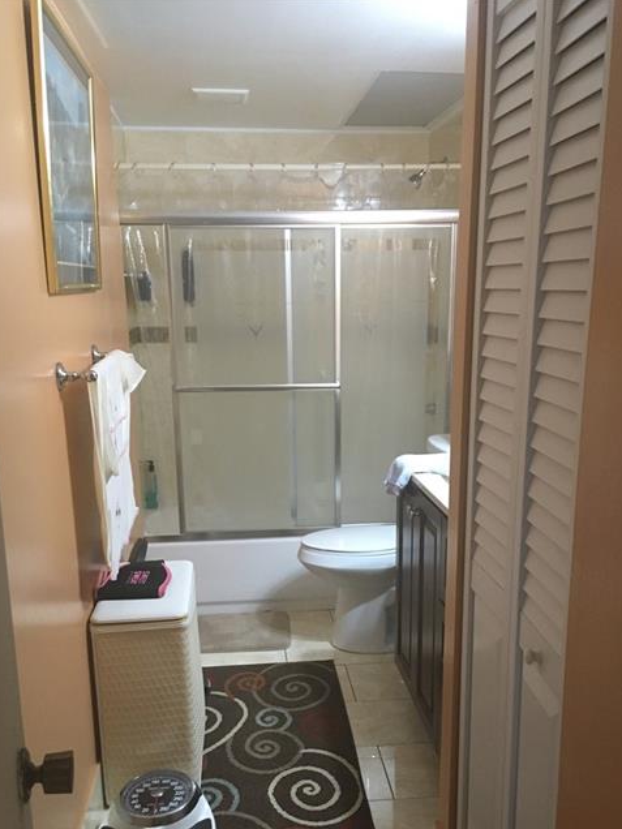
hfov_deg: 40.7
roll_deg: -0.7
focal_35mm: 35
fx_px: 839
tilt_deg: -16.1
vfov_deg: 52.3
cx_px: 318
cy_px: 497
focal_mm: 4.15
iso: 200
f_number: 2.2
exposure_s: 1/24
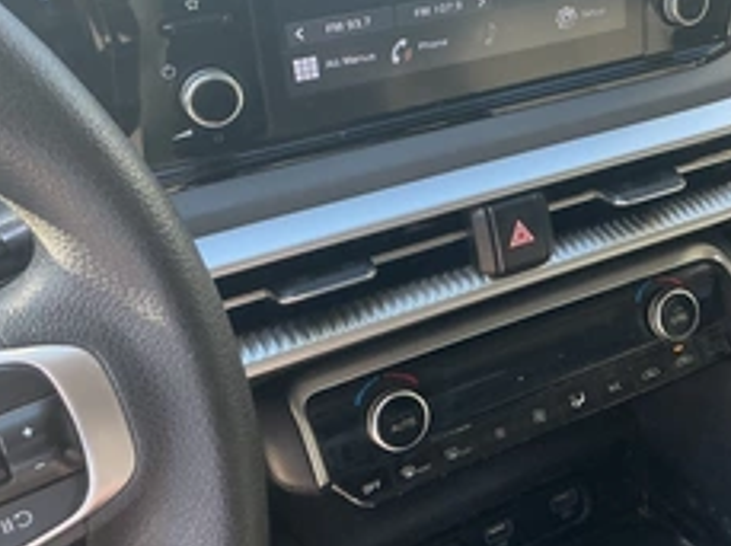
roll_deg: -1.2
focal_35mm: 49
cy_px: 156
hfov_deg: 37.7
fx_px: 1033
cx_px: 571
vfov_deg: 29.3
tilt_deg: -25.6
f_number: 1.8
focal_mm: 3
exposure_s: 1/122
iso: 64
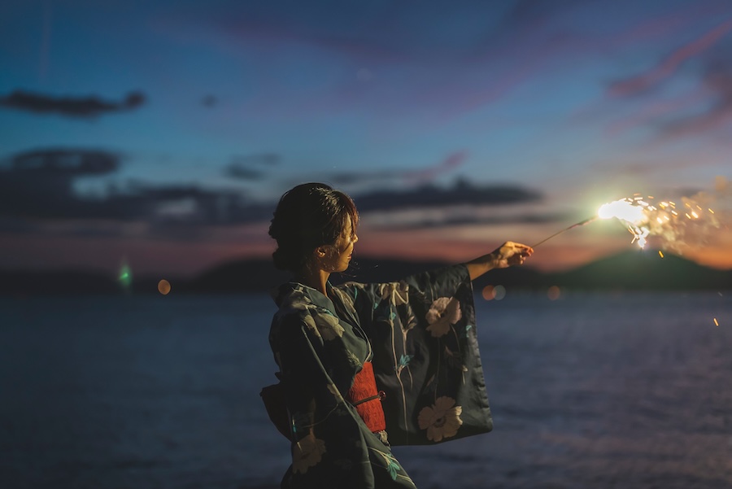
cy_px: 244
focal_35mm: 50
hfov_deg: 39.6
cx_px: 366
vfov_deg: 27.0
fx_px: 1017
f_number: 1.2
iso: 1600
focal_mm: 50
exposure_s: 1/125
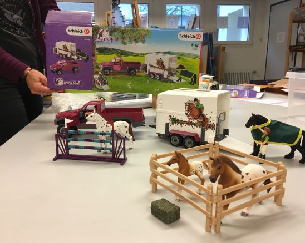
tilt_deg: -12.6
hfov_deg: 57.2
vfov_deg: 47.1
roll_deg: +0.7
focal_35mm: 31
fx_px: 280
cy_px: 124
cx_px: 150
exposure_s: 1/33
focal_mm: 4.15
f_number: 2.2
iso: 50
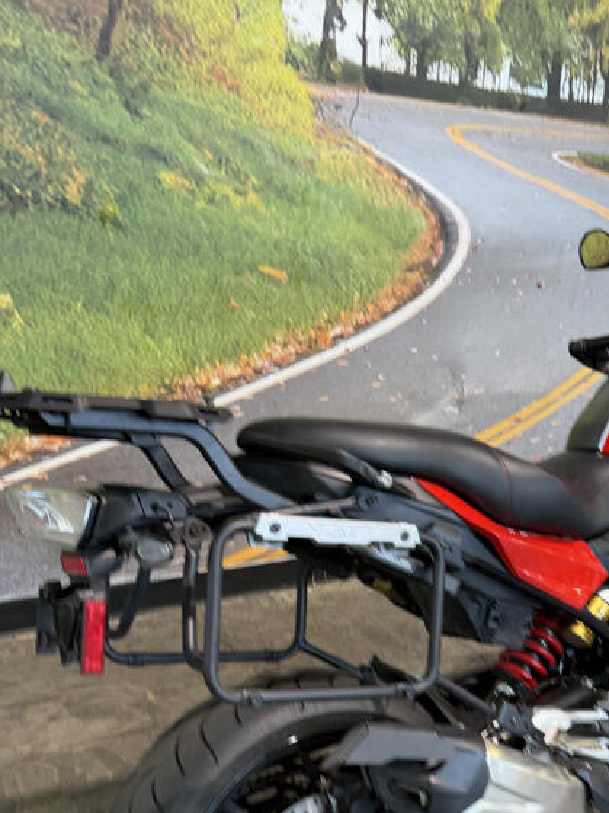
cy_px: 634
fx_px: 1033
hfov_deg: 32.0
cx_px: 487
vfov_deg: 41.4
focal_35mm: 44
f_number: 1.78
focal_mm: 6.76
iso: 160
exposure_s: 1/60
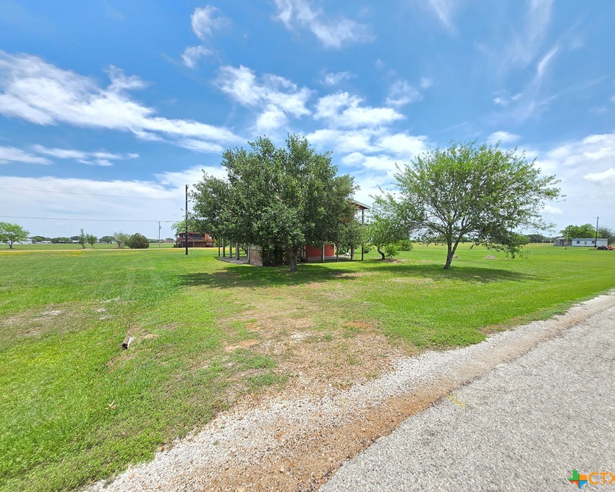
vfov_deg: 88.0
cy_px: 248
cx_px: 325
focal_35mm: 14
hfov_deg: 100.6
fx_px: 255
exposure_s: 1/662
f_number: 2.2
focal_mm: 1.7
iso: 25
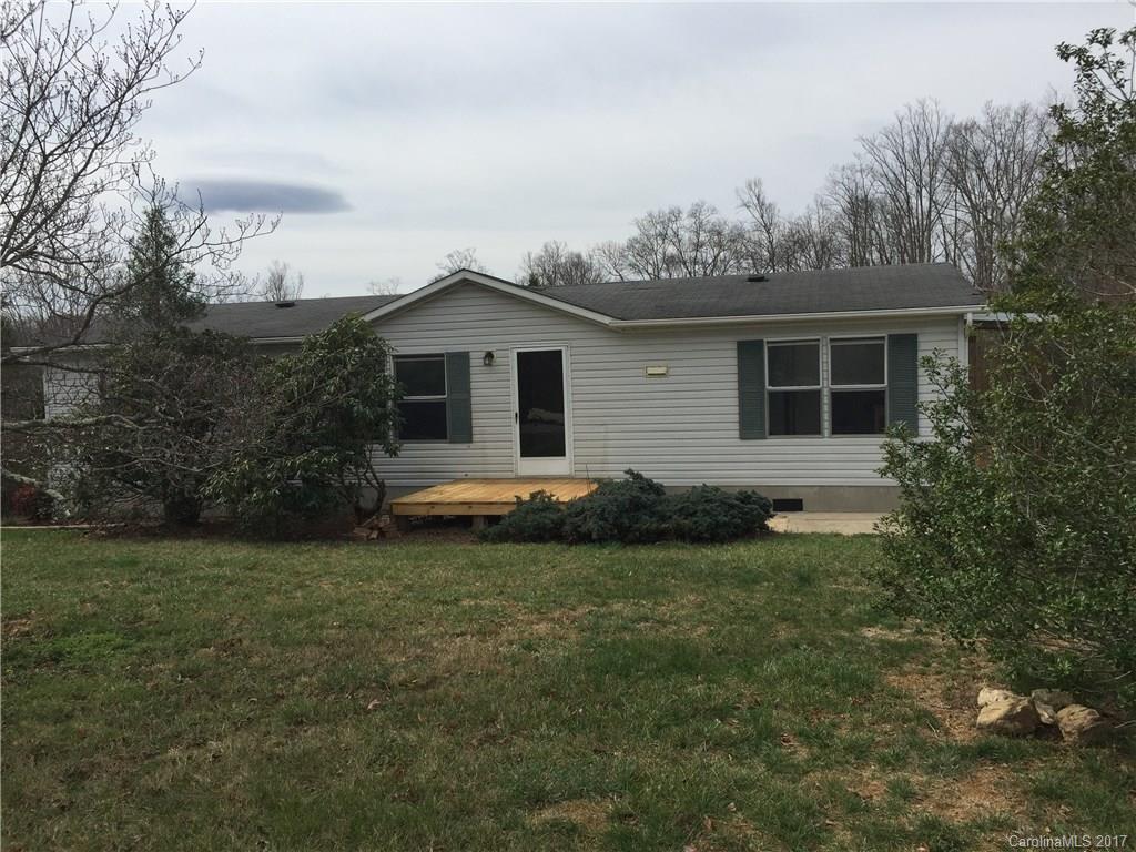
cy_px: 426
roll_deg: +0.9
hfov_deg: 61.7
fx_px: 952
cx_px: 568
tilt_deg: -3.0
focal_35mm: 29
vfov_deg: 48.2
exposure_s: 1/3300
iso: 32
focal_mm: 4.15
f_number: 2.2
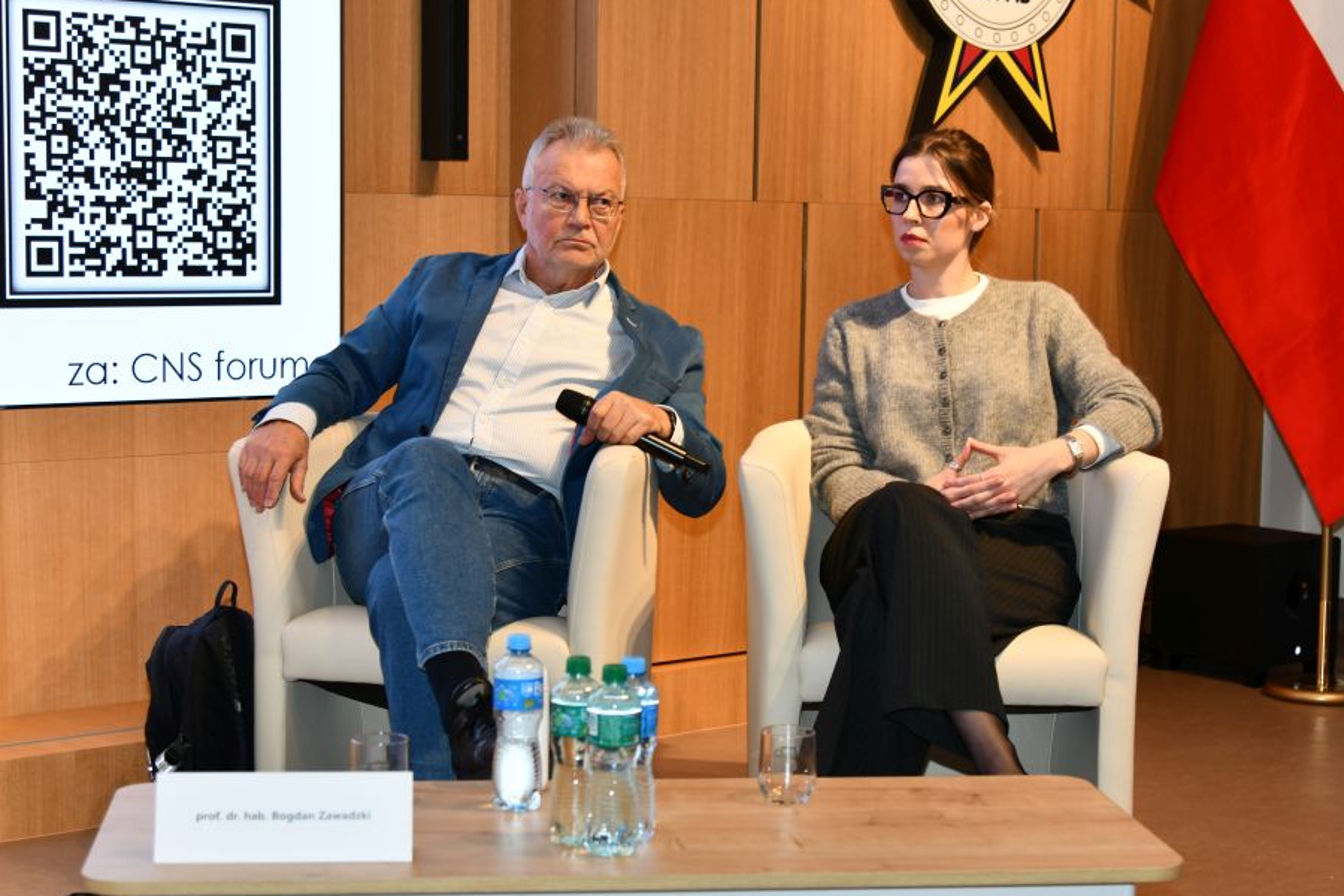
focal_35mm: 66
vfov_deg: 20.6
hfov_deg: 30.5
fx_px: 2464
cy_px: 509
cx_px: 706
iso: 450
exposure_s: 1/60
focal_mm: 55
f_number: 4.5
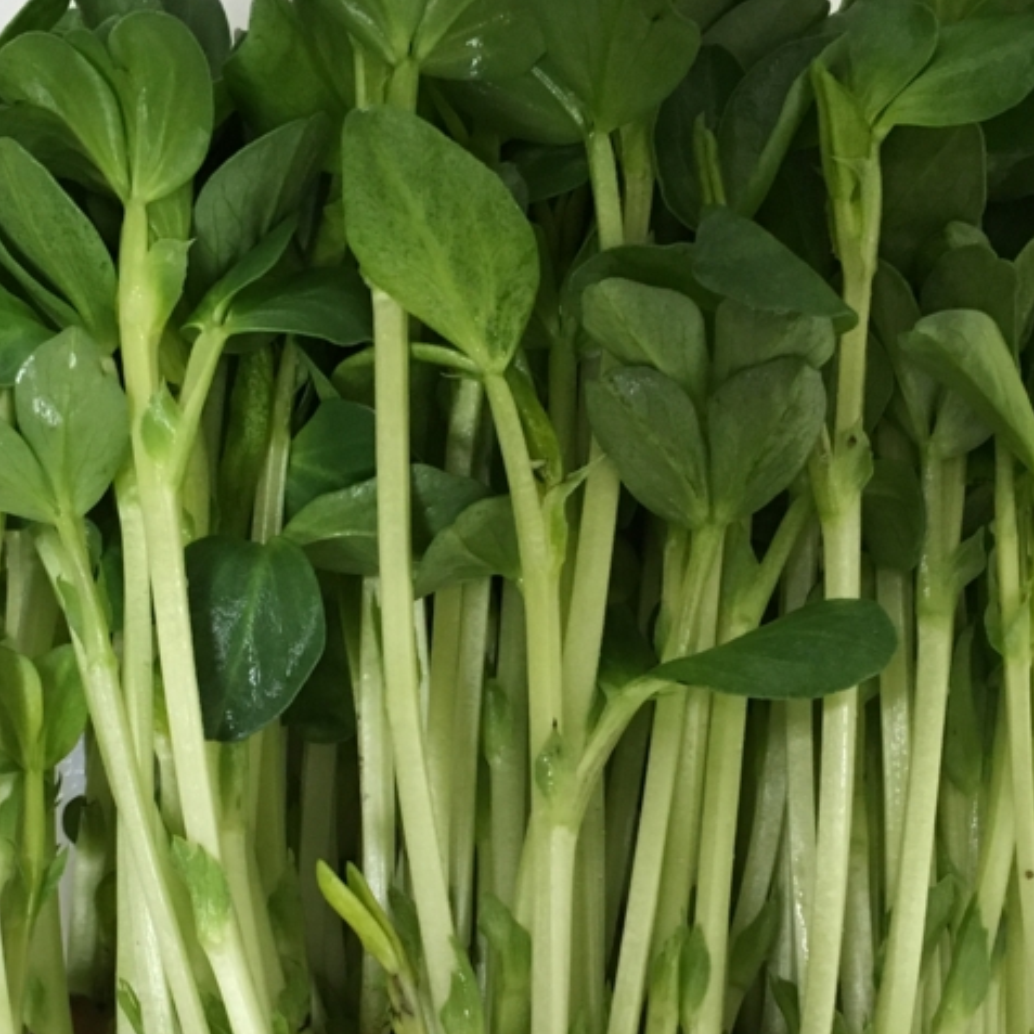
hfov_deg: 31.1
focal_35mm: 55
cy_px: 767
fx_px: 1859
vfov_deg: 30.6
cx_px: 473
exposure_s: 1/30
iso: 160
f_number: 2.2
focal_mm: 4.15
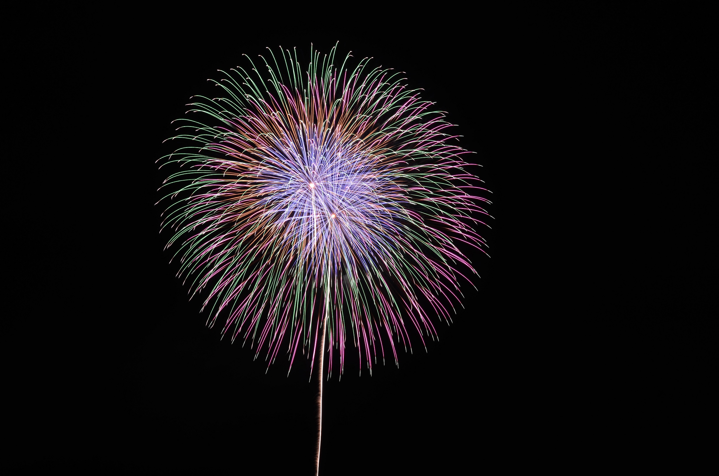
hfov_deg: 17.1
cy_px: 238
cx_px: 360
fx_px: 2392
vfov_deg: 11.4
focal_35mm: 120
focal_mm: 80
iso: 100
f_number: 9
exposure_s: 11
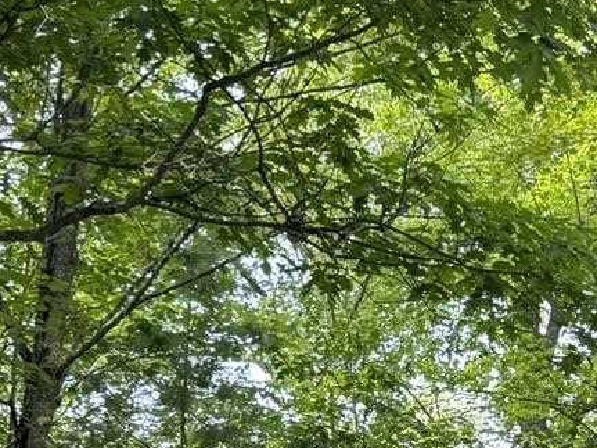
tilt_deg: +6.5
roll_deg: +0.6
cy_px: 911
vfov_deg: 11.6
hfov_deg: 17.2
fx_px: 1966
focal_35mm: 114
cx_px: 464
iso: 64
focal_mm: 6.76
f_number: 1.78
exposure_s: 1/140
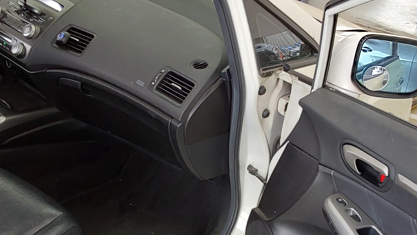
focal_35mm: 54
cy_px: 160
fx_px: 597
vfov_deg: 22.1
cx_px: 224
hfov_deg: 38.5
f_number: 1.9
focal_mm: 2.91
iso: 50
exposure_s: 1/60
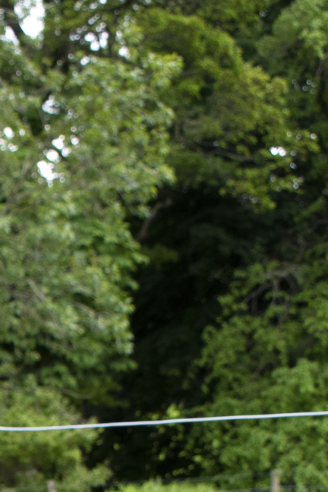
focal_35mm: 120
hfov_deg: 11.1
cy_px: 670
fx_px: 1640
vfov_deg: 16.0
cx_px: -111
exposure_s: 1/400
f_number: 5.6
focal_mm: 24
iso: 250
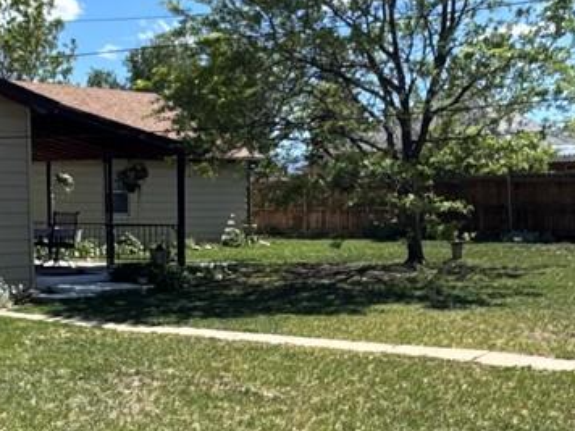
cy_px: 294
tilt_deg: -4.9
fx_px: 1046
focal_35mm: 63
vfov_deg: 23.2
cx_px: 244
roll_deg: +0.5
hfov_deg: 30.7
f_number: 2.2
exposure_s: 1/1567
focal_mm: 2.22
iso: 50
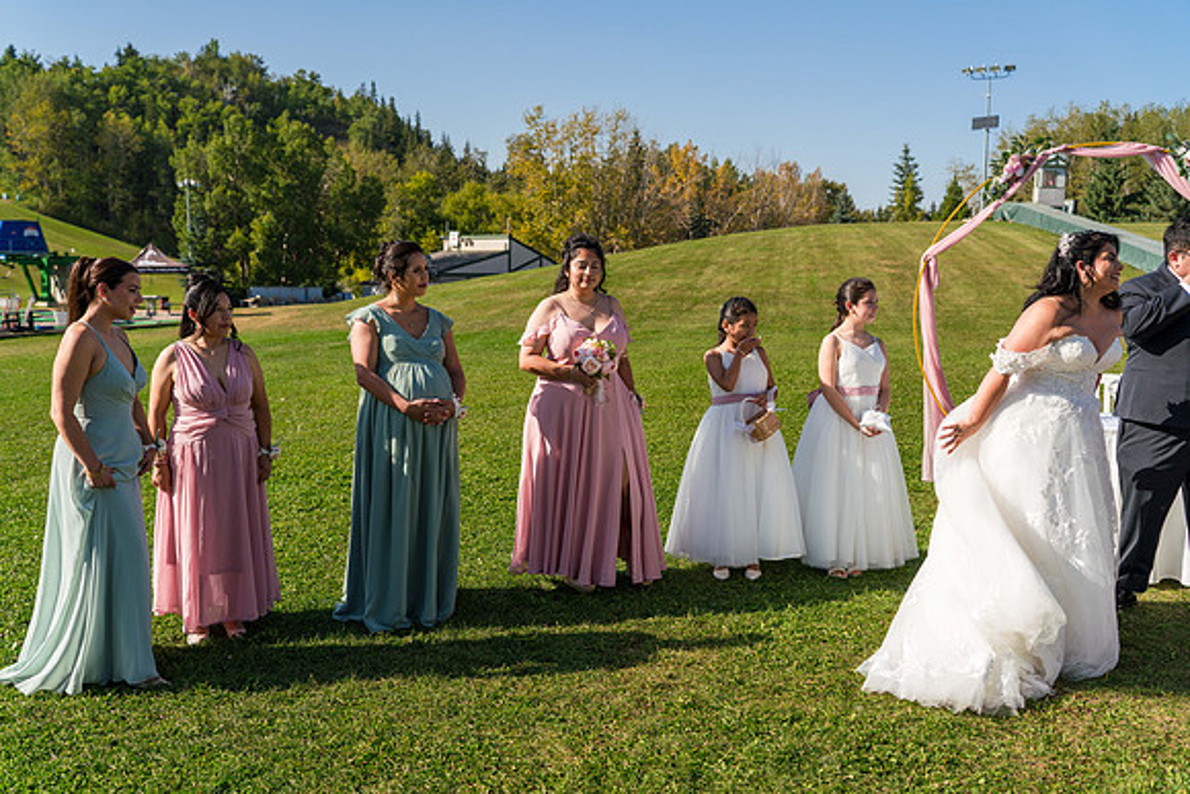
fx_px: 1157
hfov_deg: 54.4
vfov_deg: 37.9
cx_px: 595
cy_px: 397
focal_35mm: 35
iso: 250
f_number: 4
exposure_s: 1/2000
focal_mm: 35
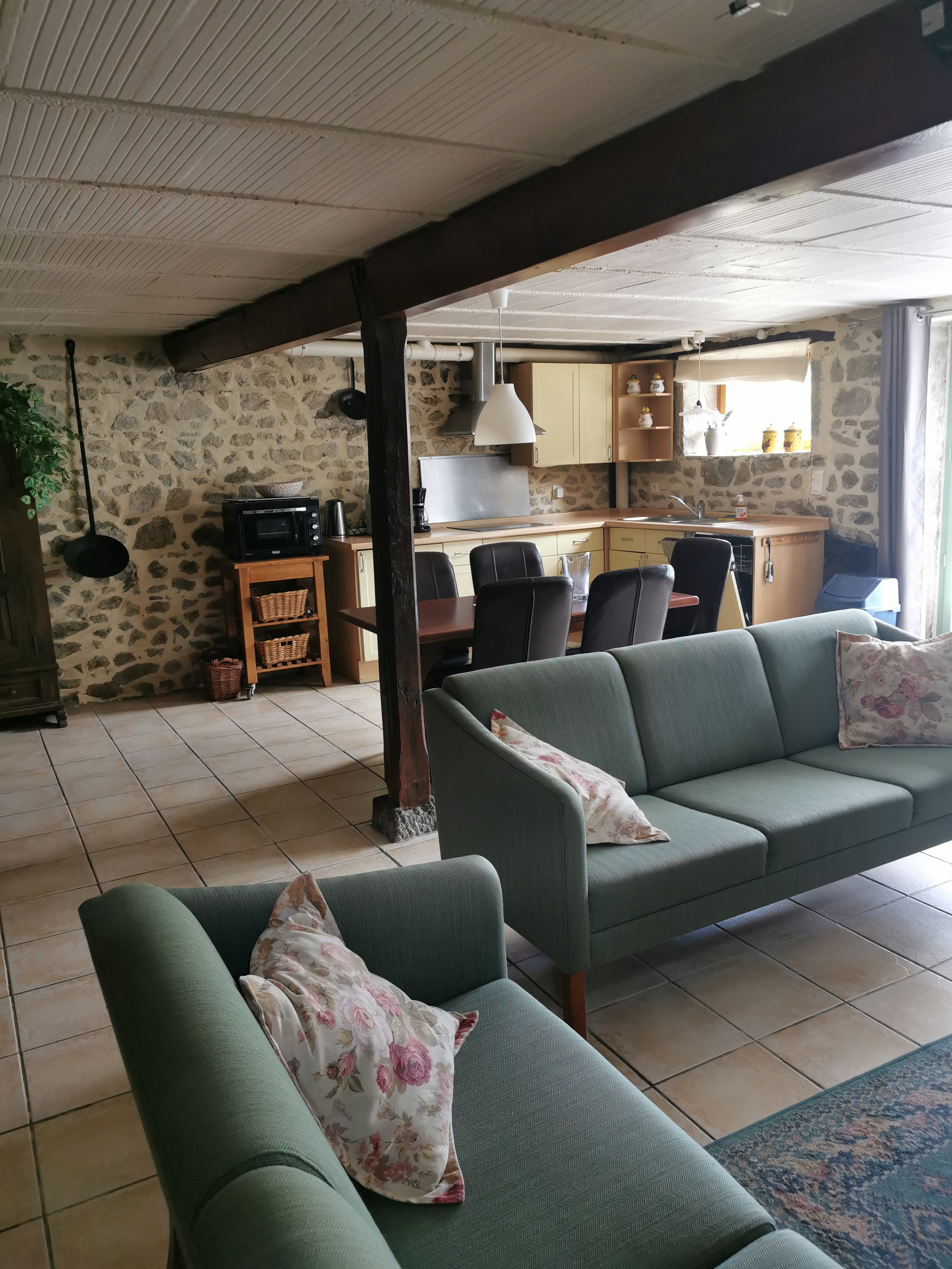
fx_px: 990
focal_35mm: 27
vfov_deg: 65.3
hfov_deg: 51.4
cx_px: 476
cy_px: 634
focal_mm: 5.56
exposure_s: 1/50
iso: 125
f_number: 1.6
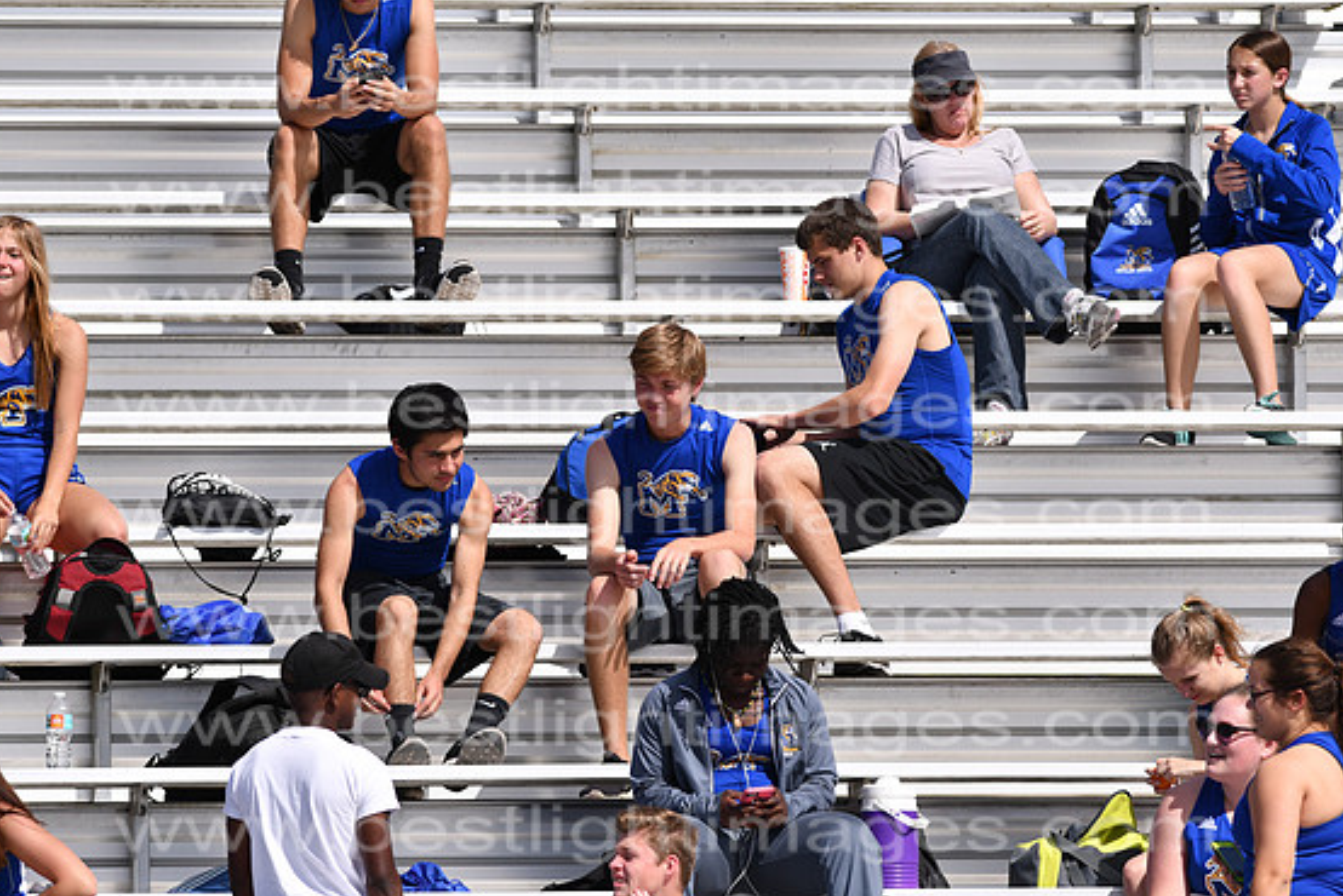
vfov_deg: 2.9
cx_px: 667
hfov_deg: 4.4
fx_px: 17579
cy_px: 464
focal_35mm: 471
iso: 100
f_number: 4
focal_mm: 300
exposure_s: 1/2000
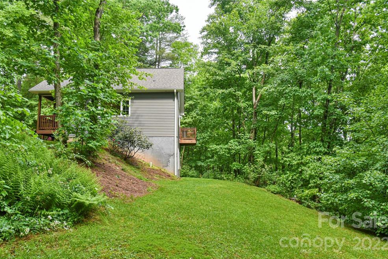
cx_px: 195
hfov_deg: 71.5
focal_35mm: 25
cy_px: 134
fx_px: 270
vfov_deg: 51.3
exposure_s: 1/200
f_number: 7.1
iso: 1600
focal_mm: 24
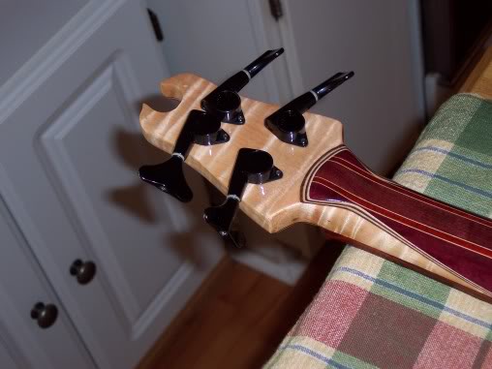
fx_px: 1080
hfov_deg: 25.7
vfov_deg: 19.4
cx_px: 246
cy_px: 184
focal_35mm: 76
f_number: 3.8
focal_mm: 16
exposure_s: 1/45
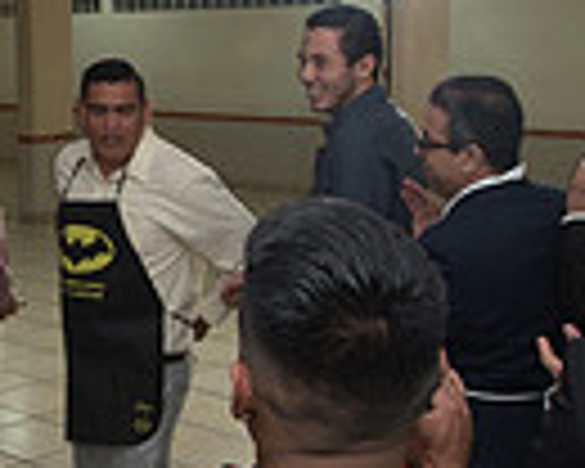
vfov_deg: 21.5
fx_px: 1229
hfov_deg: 25.2
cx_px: -27
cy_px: 272
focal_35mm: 71
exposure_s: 1/100
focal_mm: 17
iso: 1600
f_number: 4
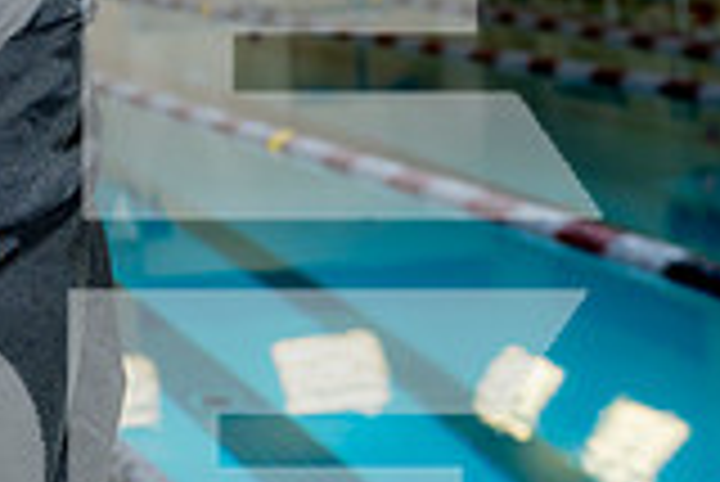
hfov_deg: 15.7
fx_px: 2262
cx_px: -544
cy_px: -16
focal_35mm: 113
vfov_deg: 12.0
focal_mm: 30
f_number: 5.6
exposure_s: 1/250
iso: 320
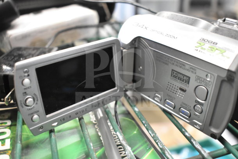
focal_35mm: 36
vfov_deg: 36.9
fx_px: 238
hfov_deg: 53.1
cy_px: 80
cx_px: 119
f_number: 3.8
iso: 2200
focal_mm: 24
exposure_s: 1/40
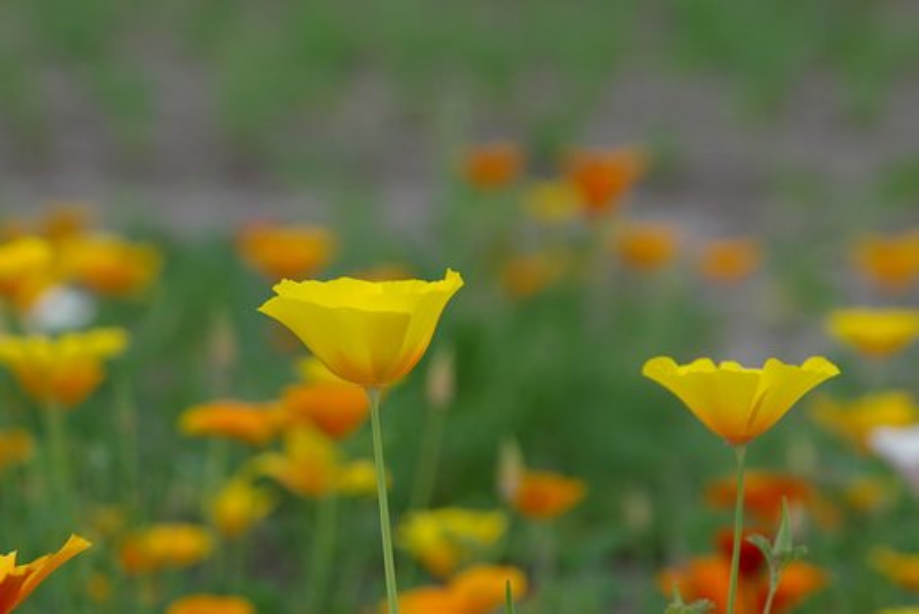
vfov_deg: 6.8
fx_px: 5172
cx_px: 460
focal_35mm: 202
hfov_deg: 10.2
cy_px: 307
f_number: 7.1
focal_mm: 135
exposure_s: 1/250
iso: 200
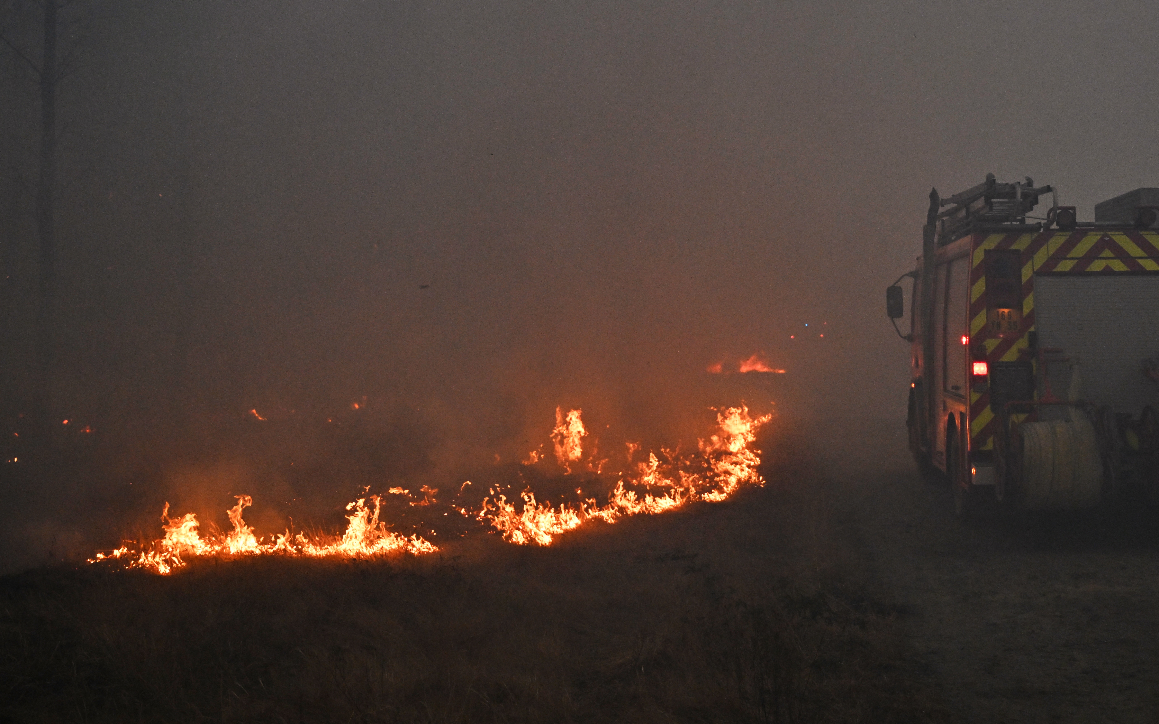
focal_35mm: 50
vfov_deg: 25.6
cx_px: 686
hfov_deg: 40.3
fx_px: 1571
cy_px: 180
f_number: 2.8
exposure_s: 1/1000
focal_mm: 33.5
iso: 2000
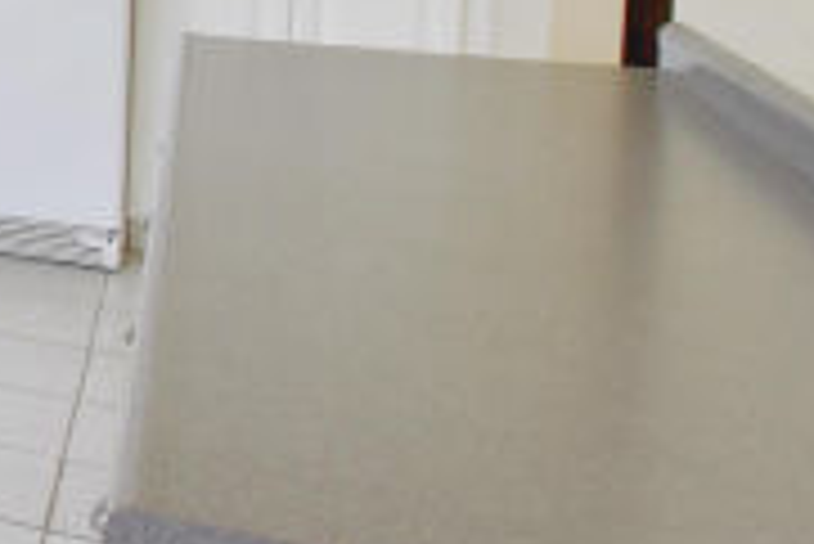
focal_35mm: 62
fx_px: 1403
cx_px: -580
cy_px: -148
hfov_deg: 22.4
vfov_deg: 20.2
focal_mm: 10
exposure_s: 1/100
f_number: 5.6
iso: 400
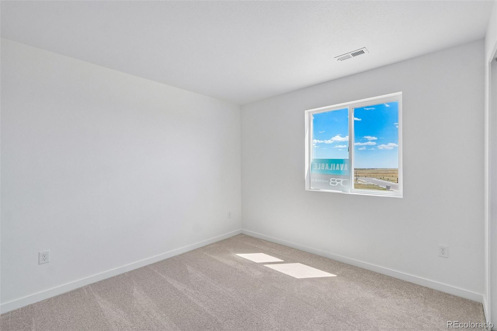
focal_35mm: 15
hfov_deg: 100.4
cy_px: 166
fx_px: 207
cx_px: 248
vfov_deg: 77.3
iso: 800
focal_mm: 10
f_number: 8
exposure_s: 1/60
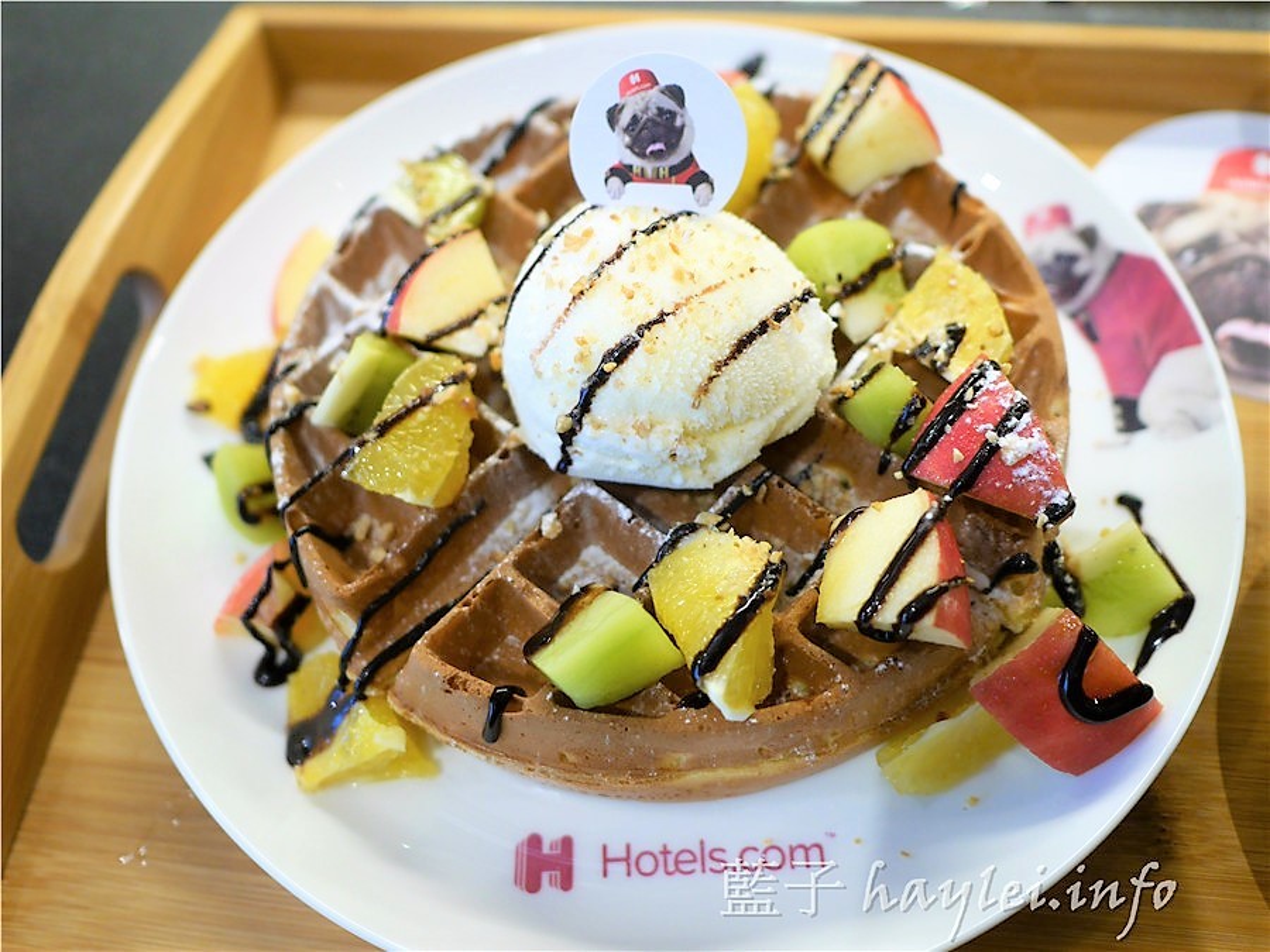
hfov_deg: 60.0
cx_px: 635
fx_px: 1101
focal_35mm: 30
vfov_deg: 46.8
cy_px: 476
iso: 500
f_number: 1.7
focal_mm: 15
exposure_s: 1/60
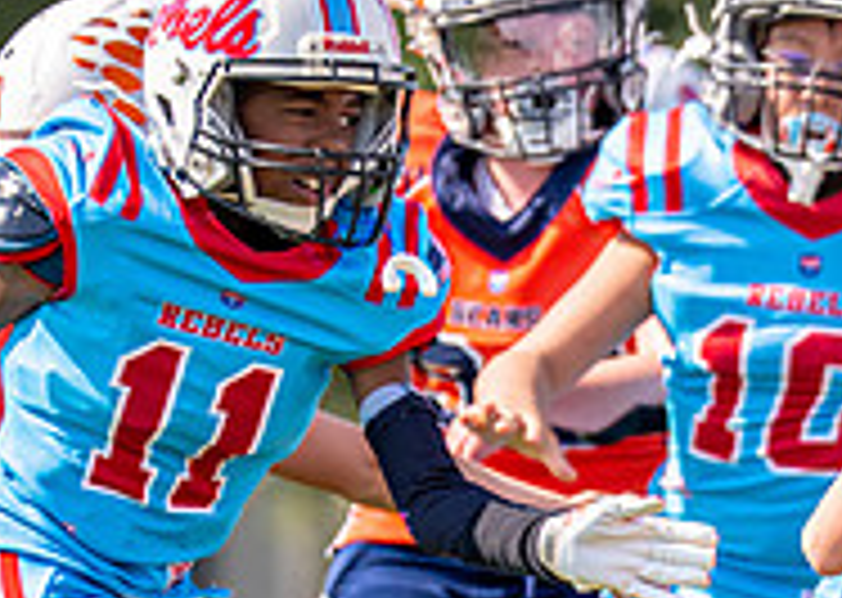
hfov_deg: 2.1
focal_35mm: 983
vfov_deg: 1.5
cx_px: 1166
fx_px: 23473
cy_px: 556
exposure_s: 1/2000
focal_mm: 200
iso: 125
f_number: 2.8
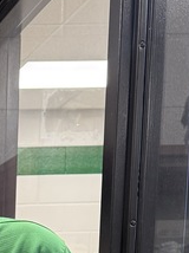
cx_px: -232
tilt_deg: -10.3
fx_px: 839
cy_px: 488
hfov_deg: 11.2
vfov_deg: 14.5
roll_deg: +1.3
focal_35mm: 115
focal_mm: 6.76
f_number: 1.78
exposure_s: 1/60
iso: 160
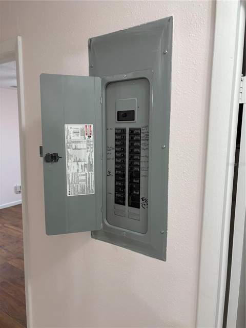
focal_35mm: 26
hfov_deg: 53.1
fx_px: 246
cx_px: 123
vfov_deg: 67.3
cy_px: 164
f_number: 1.6
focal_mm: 5.96
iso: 125
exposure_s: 1/60
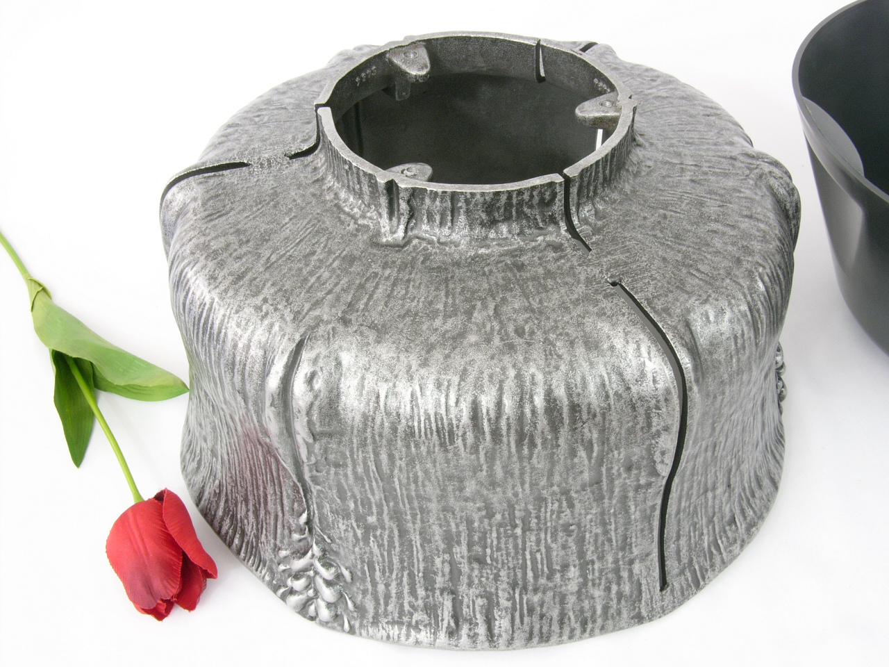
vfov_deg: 35.1
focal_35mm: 41
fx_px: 1053
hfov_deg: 45.8
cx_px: 444
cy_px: 334
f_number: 10.1
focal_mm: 10.4
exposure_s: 1.3
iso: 100
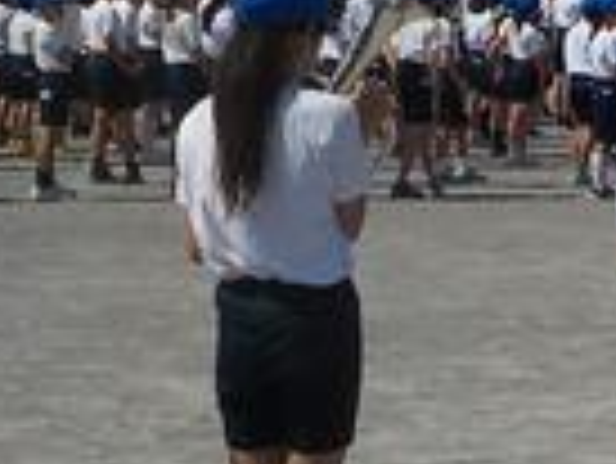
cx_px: 755
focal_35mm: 148
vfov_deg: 10.0
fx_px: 2636
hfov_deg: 13.0
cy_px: 83
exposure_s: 1/1250
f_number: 4.7
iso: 125
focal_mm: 7.9
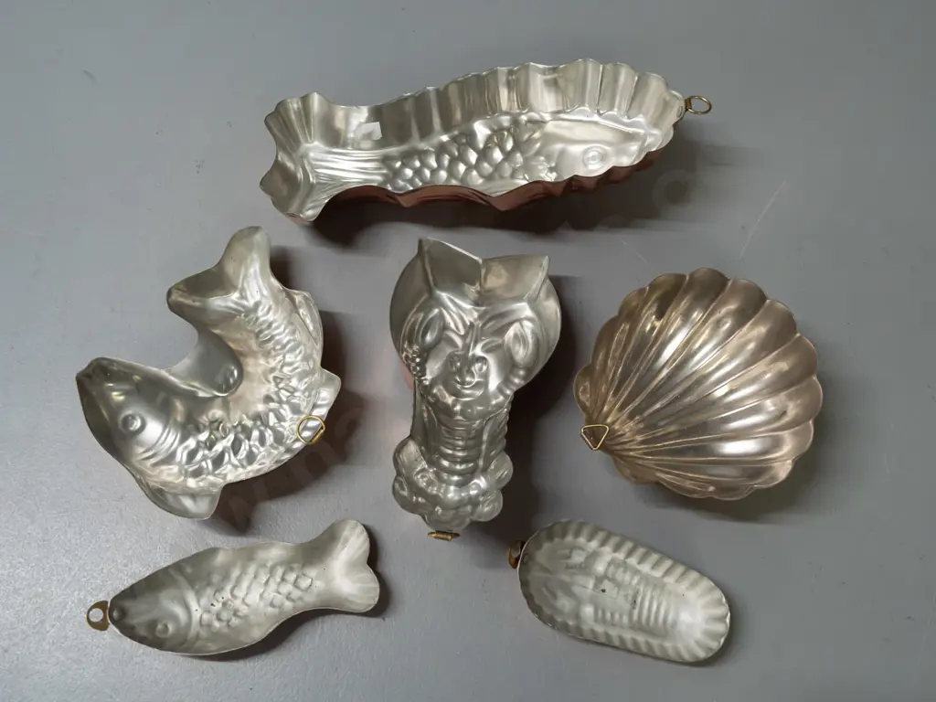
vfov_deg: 39.7
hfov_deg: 51.4
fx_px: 973
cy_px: 351
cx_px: 468
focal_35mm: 36
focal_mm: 18
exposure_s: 1/125
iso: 2500
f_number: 5
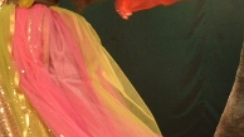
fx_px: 1003
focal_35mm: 155
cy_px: -26
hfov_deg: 13.6
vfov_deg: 7.8
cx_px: -21
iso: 1600
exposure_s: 1/250
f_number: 3.8
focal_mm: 24
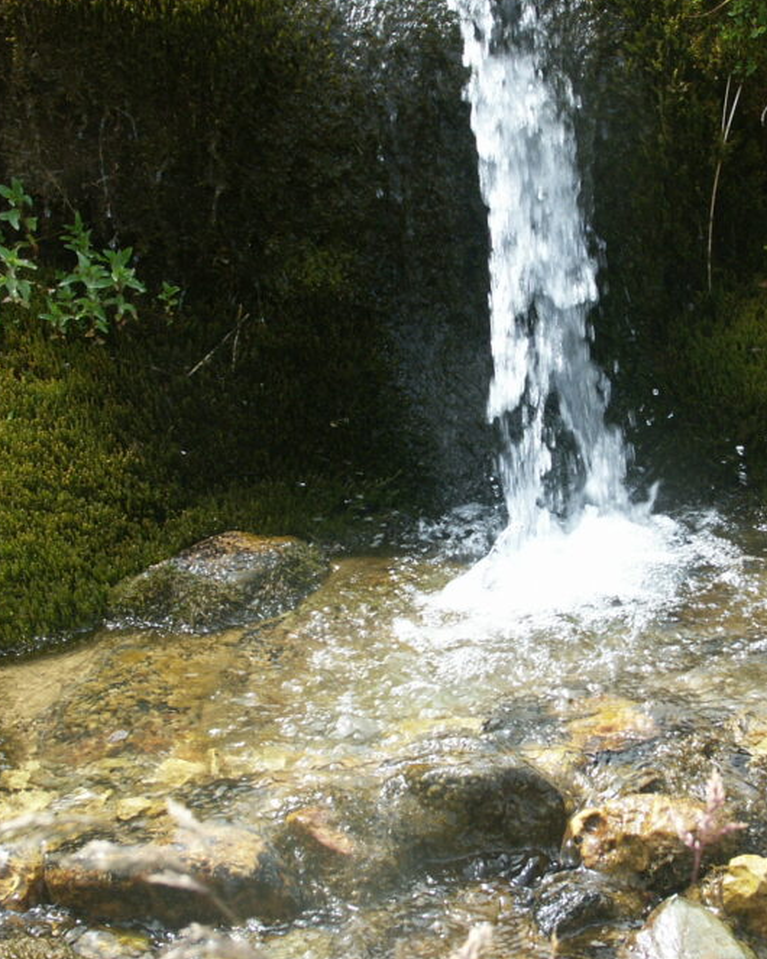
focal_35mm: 92
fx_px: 2612
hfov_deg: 16.7
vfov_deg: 20.8
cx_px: 515
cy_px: 499
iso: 100
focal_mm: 15.16
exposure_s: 1/200
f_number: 5
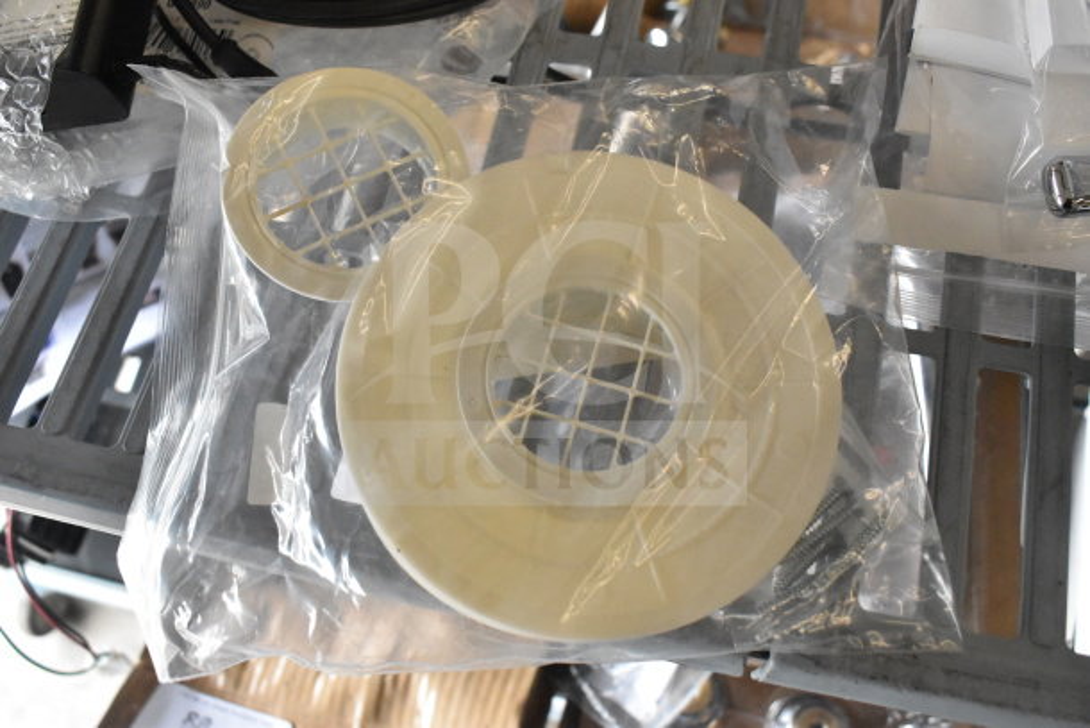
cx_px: 545
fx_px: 999
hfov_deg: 57.2
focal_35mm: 33
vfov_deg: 40.0
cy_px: 364
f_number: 6.3
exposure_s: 1/1000
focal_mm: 22
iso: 6400
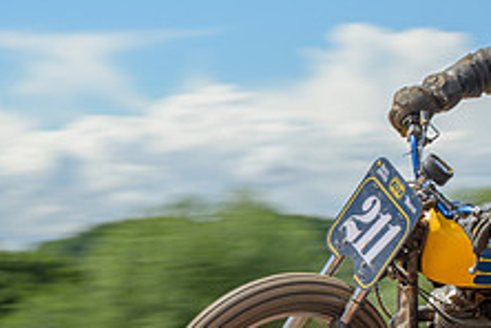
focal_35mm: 233
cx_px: 389
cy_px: 178
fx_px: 3178
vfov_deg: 5.9
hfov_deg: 8.8
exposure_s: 1/125
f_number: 8
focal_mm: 89
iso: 64
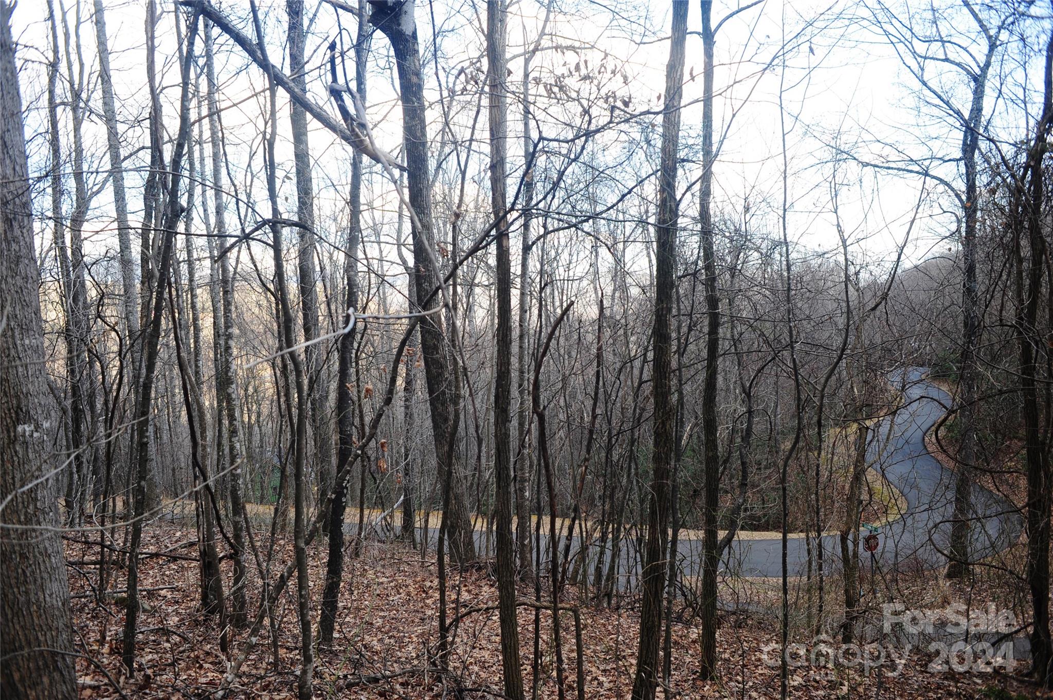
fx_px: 701
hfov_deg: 73.8
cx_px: 526
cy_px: 350
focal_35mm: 24
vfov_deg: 53.1
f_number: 5.6
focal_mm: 24
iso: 200
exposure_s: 1/125
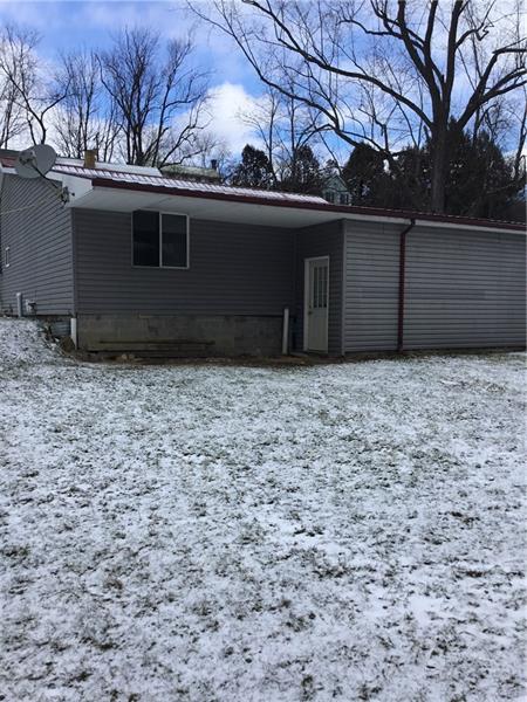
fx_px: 629
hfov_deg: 45.4
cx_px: 264
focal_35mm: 31
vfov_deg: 58.4
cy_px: 351
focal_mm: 3.3
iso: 25
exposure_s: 1/806
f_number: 2.4
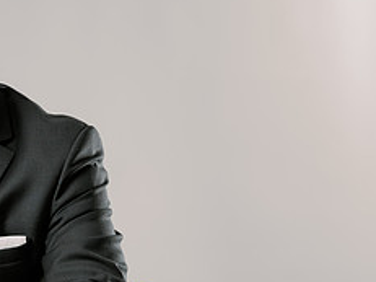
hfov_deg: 14.1
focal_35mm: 136
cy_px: 278
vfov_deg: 10.8
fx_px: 1476
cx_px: -65
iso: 100
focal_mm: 50
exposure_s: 1/200
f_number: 5
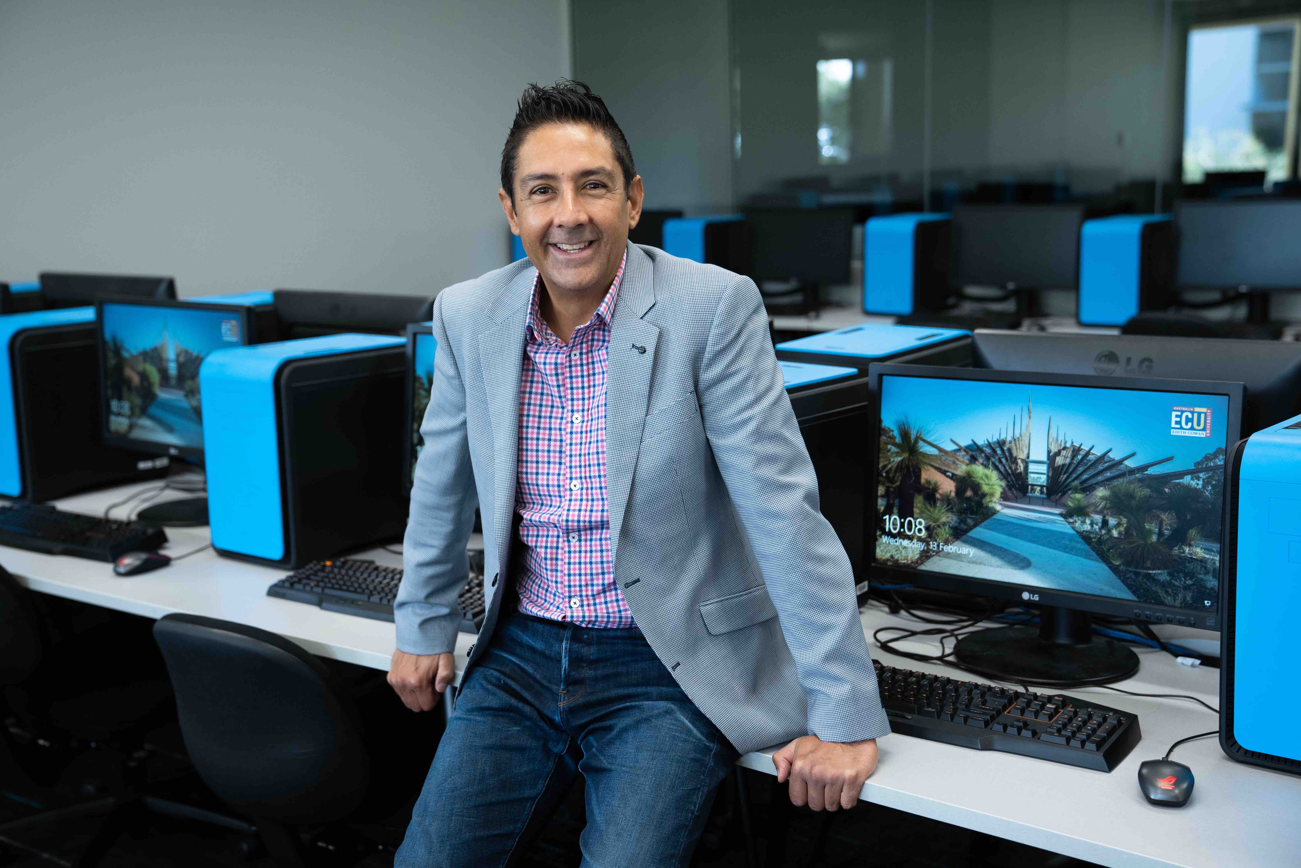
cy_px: 434
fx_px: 1590
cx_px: 650
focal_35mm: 44
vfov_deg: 30.5
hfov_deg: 44.5
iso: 800
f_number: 3.2
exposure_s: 1/160
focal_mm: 44
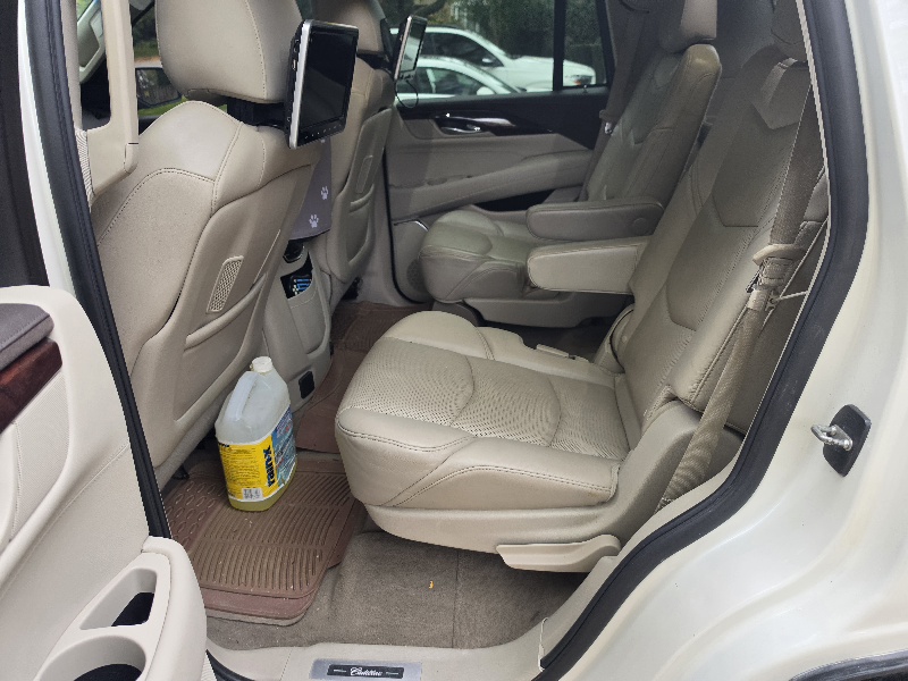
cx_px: 454
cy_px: 340
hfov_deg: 73.9
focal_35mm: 23
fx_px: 603
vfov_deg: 58.9
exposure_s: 1/120
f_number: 1.4
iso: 160
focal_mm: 6.5
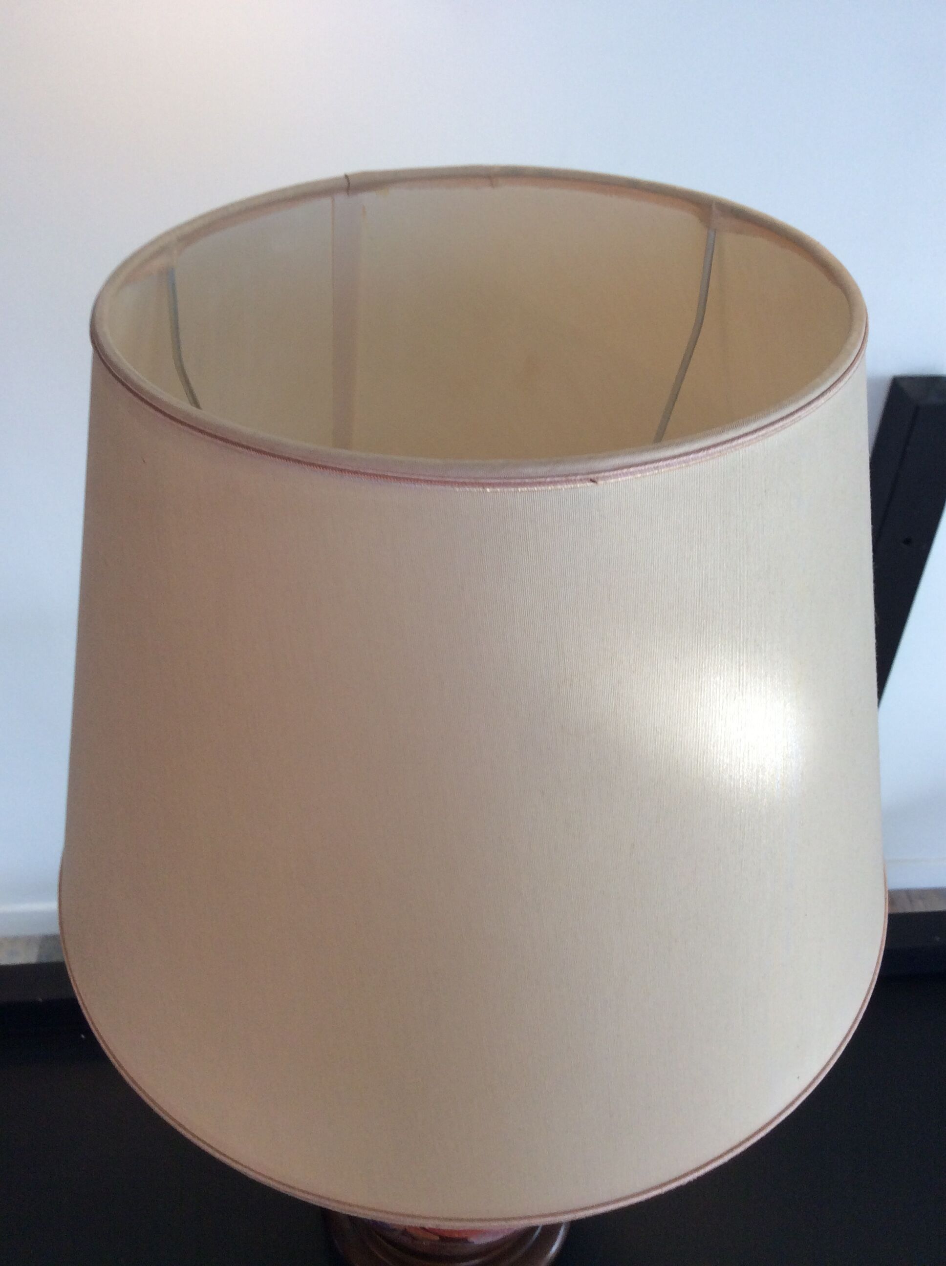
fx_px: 1169
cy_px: 633
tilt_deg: -37.0
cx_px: 473
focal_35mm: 32
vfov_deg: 56.9
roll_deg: -2.9
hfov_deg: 44.1
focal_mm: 3.3
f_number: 2.4
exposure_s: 1/50
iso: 50
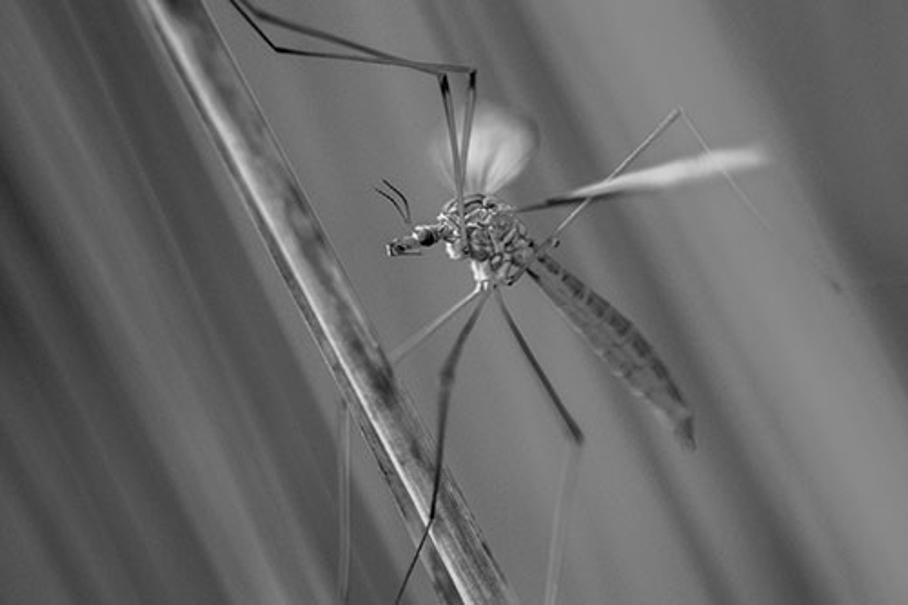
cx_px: 454
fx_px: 5295
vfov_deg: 6.5
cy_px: 302
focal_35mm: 210
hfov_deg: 9.8
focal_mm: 210
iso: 2000
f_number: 7.6
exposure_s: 1/3200
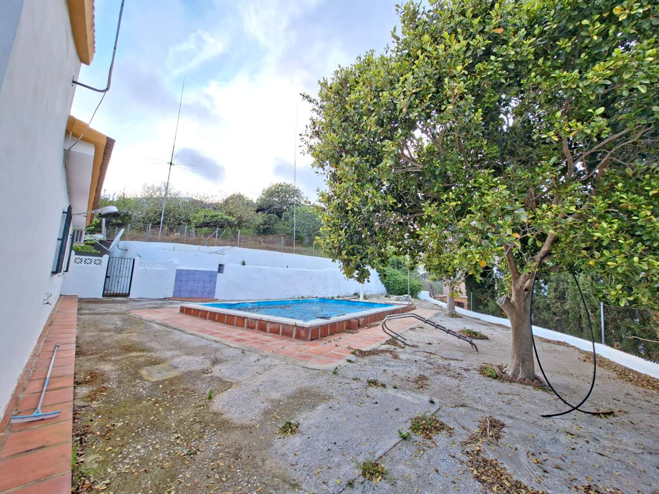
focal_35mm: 13
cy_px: 247
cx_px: 330
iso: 64
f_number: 2.2
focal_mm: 1.74
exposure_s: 1/50
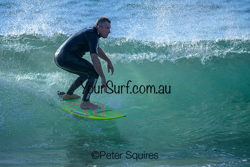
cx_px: 96
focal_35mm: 988
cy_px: 66
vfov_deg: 1.4
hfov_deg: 2.1
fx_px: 6861
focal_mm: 800
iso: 360
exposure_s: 1/2000
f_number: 6.3
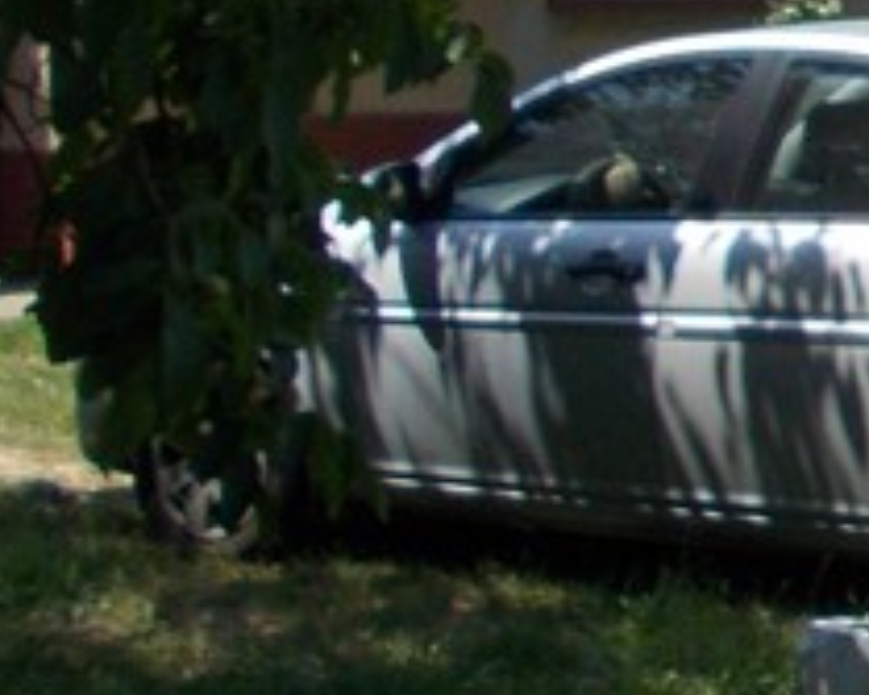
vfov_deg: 10.4
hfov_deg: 11.1
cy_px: -79
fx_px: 3753
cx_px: 2079
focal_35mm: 146
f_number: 8
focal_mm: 4.6
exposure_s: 1/100
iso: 80
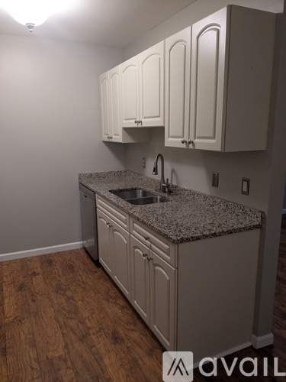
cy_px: 191
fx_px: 297
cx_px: 143
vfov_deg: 65.3
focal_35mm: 27
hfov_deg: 51.4
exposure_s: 1/120
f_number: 1.73
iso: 380
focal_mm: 4.38
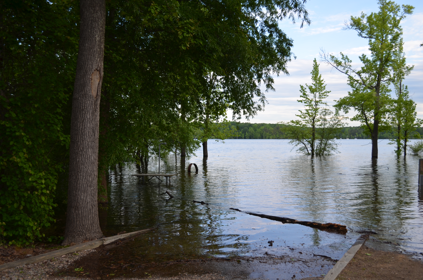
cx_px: 212
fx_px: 422
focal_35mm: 36
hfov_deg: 53.2
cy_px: 140
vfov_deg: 36.7
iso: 100
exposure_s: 1/200
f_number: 4
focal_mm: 24
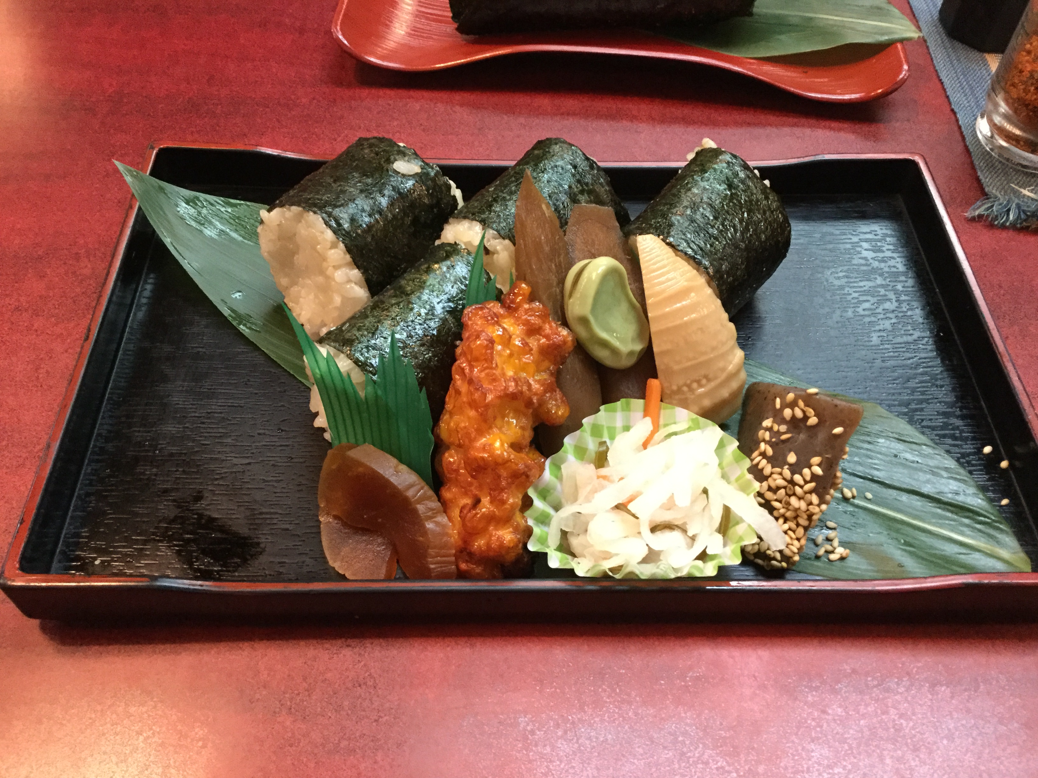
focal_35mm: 31
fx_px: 930
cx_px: 519
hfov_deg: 58.4
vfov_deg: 45.4
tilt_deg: -51.8
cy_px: 389
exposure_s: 1/15
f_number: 2.4
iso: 200
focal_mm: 3.3
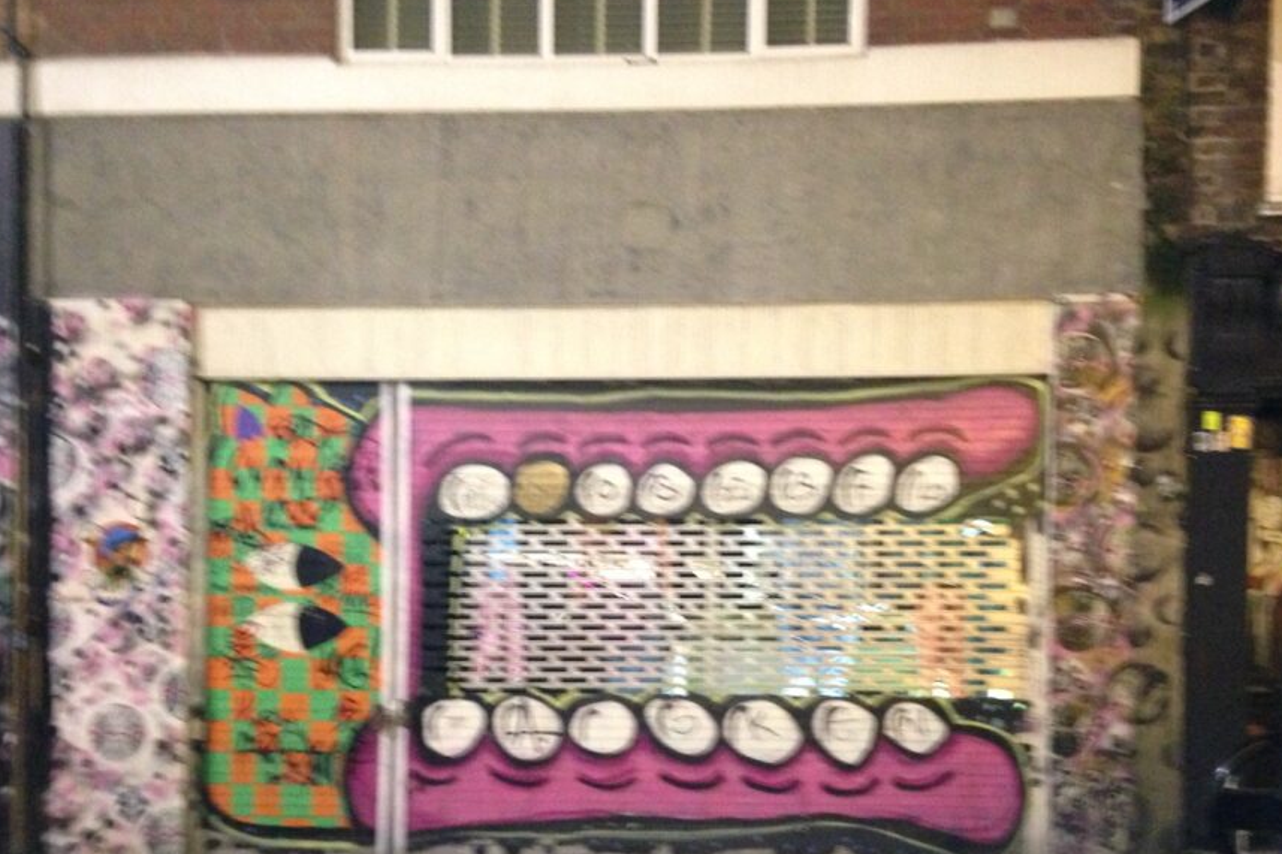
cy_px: 567
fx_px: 1460
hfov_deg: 47.4
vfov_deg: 32.4
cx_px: 657
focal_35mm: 41
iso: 640
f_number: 2.4
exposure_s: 1/16
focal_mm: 4.13
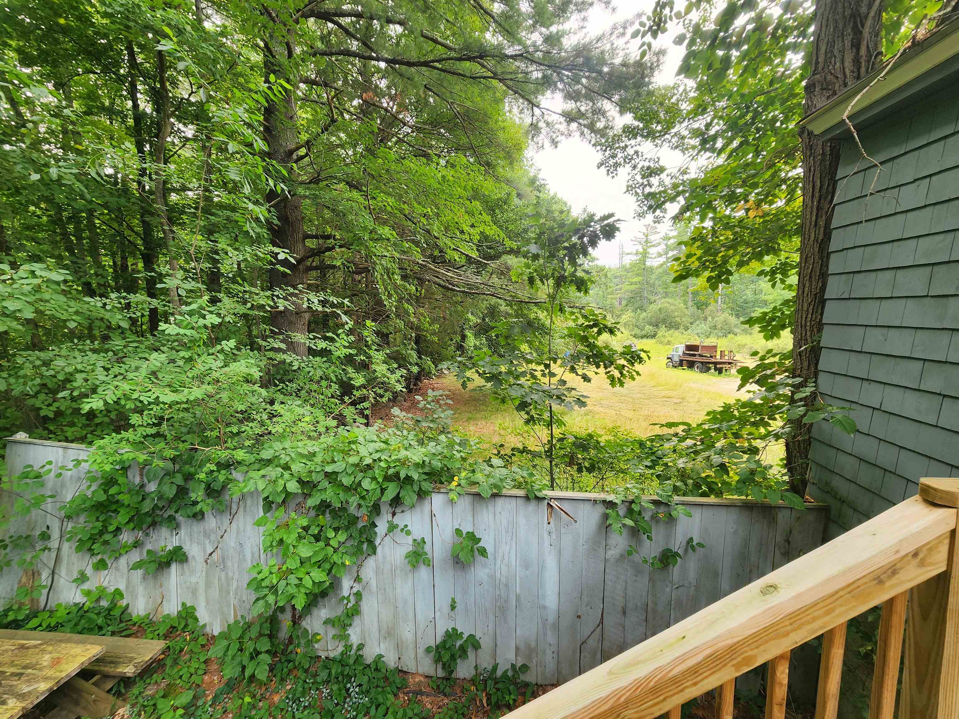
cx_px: 480
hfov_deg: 106.2
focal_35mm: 13
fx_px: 360
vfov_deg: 89.9
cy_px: 360
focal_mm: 2.2
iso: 50
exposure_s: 1/154
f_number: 2.2
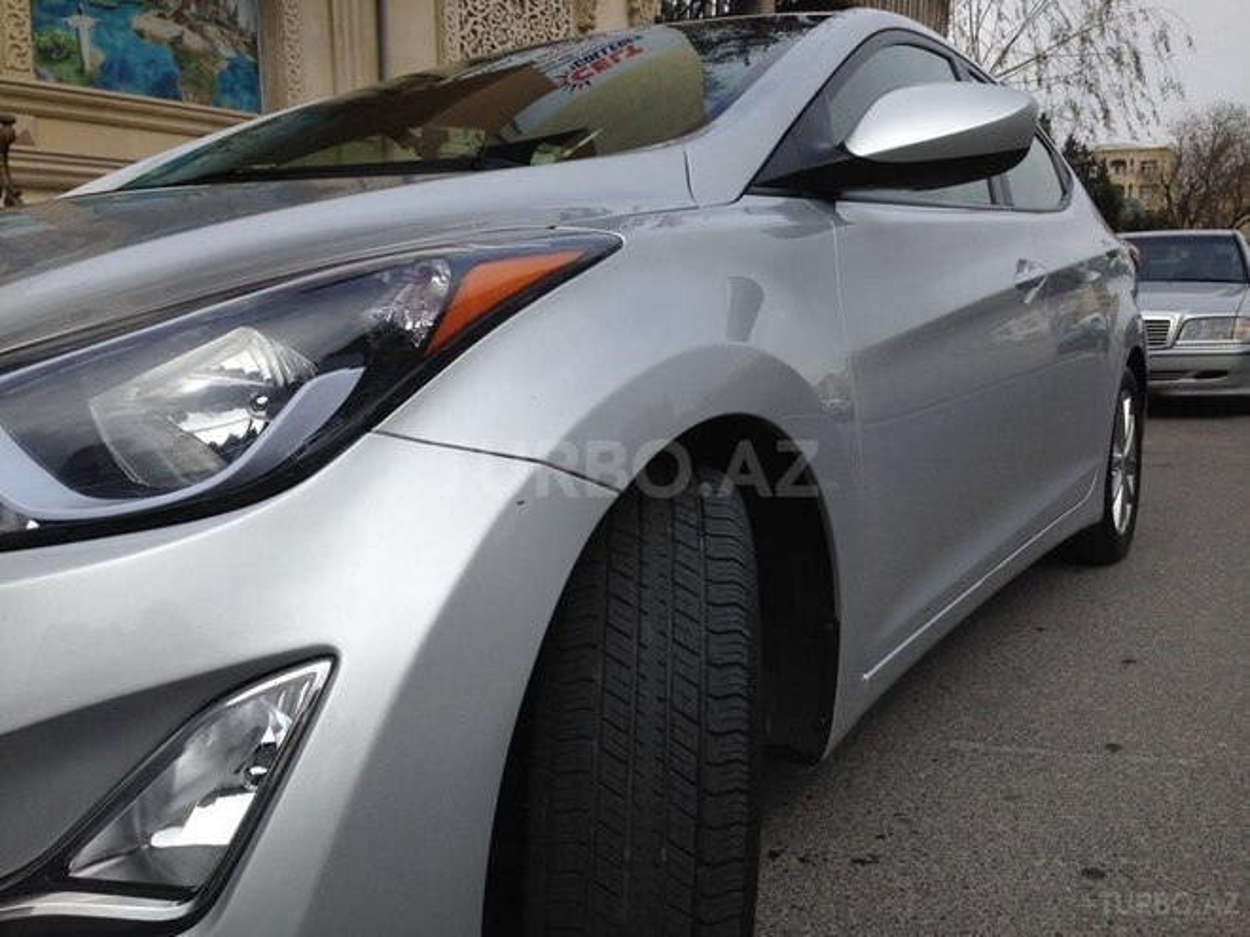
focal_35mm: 33
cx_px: 625
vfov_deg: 42.9
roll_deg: +0.8
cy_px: 468
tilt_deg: -9.4
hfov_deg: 55.4
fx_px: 1192
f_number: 2.4
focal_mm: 4.12
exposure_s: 1/1808
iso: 50
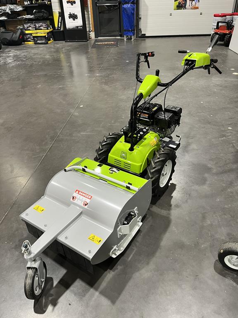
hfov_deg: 53.1
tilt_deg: -34.9
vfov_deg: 67.3
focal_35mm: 26
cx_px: 119
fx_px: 238
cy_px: 159
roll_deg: +3.5
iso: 100
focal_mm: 5.1
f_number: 1.6
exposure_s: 1/50
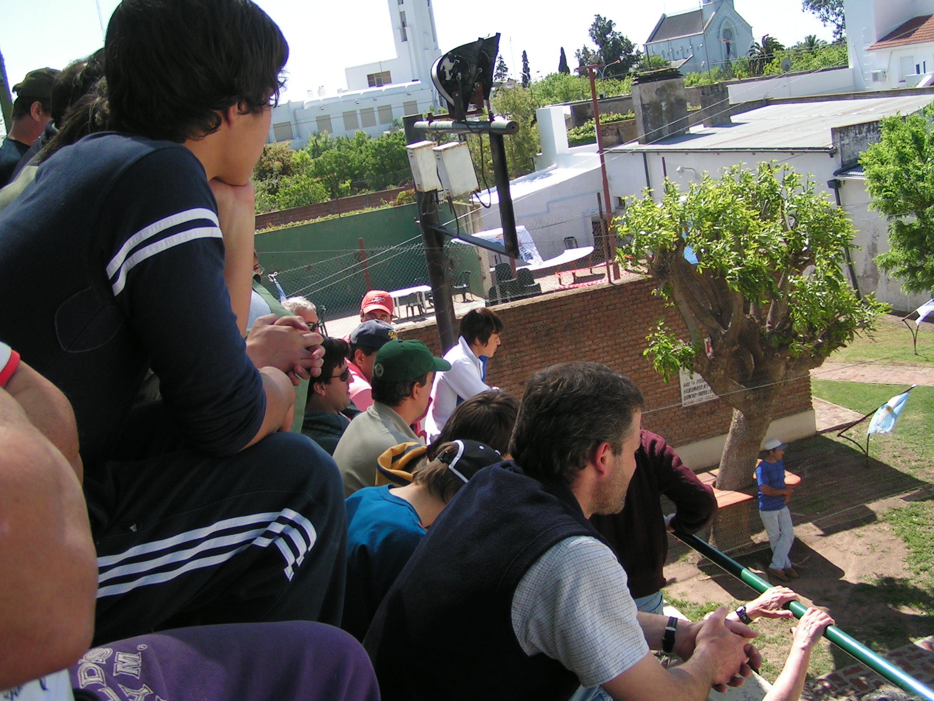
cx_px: 467
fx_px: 1052
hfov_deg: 47.9
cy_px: 354
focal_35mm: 39
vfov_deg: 36.8
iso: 50
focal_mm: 5.8
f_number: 2.8
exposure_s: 1/640
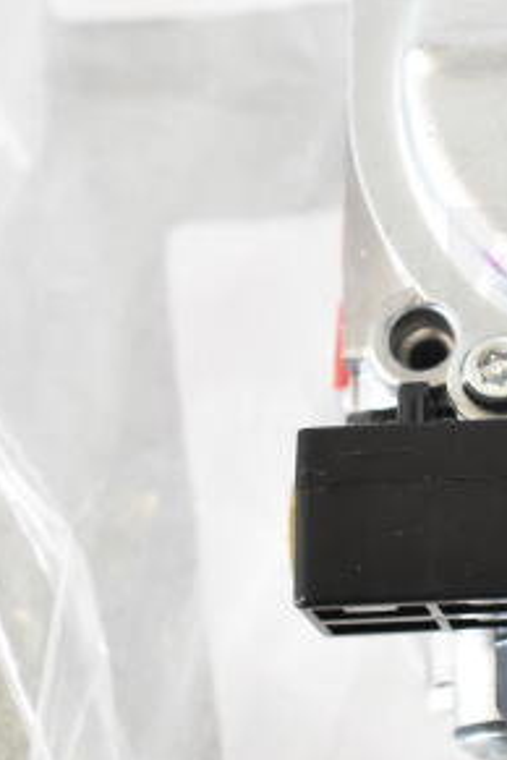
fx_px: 2387
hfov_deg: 11.7
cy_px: 123
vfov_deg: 17.9
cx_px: 740
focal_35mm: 113
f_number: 4.5
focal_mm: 24
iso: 1600
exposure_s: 1/80
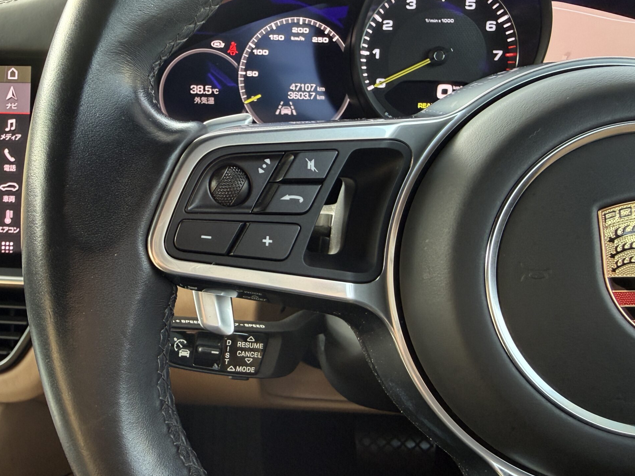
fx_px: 587
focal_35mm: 32
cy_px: 230
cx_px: 252
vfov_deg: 44.2
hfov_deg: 56.4
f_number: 2.2
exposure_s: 1/99
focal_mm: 2.22
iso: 200
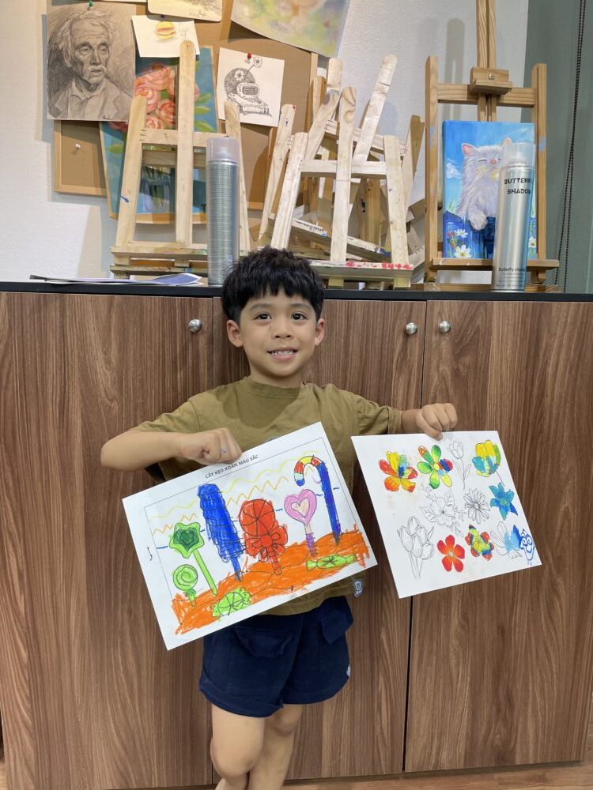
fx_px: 594
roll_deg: -0.9
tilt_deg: -9.2
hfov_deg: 53.1
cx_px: 296
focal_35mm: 26
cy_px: 395
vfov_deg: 67.3
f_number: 1.6
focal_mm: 4.2
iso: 80
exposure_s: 1/100
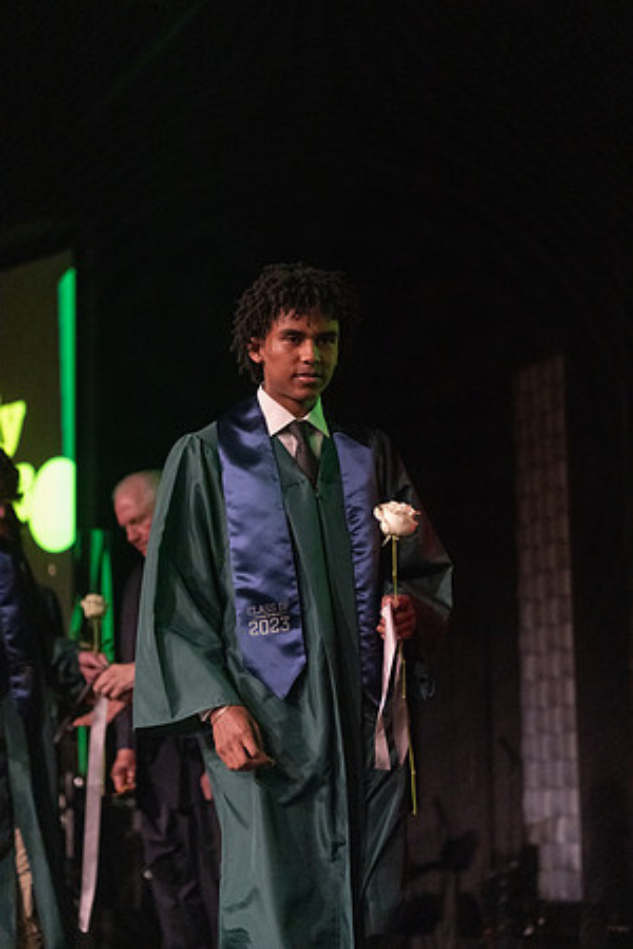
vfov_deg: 24.5
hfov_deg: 16.5
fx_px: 2189
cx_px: 316
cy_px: 474
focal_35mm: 83
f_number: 2.8
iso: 16000
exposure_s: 1/1000
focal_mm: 83
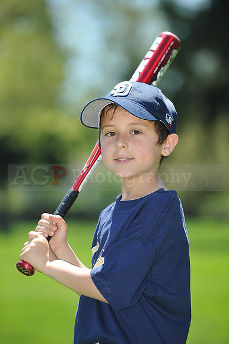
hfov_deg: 6.9
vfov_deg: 10.3
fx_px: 1910
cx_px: 114
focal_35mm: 200
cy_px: 172
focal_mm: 200
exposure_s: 1/640
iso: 200
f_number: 4.5
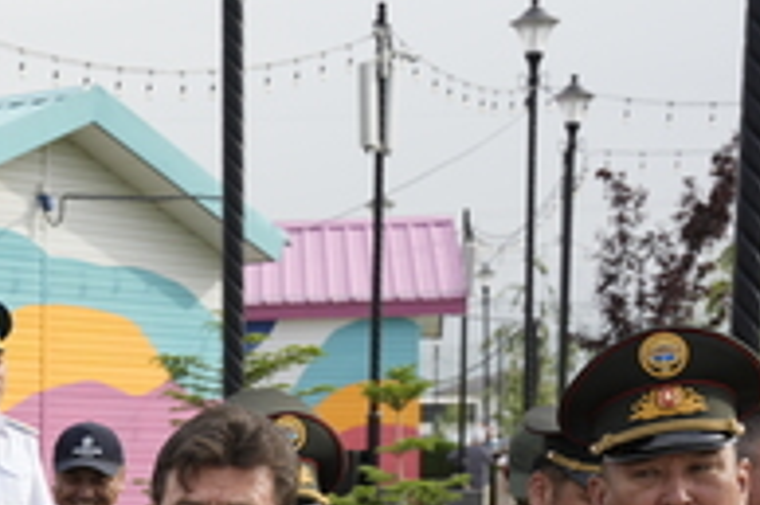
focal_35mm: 144
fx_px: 3041
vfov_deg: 9.2
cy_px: 779
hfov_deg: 13.5
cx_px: -356
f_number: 5.6
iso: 100
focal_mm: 37.3
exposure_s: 1/250
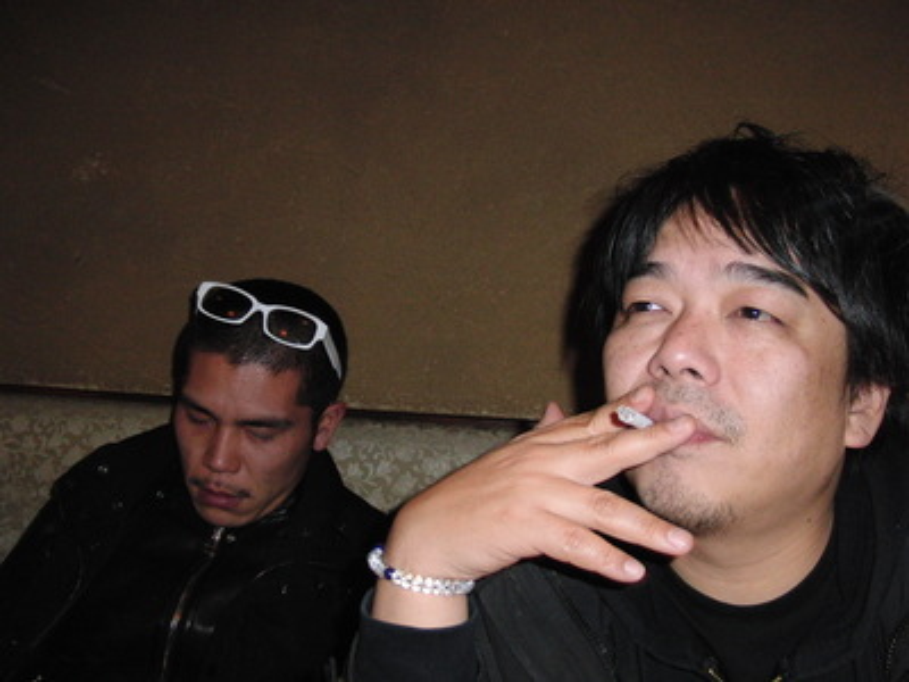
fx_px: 972
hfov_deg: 50.1
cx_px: 454
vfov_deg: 38.7
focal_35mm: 37
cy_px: 341
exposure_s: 1/15
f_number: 3.6
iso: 400
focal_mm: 6.42
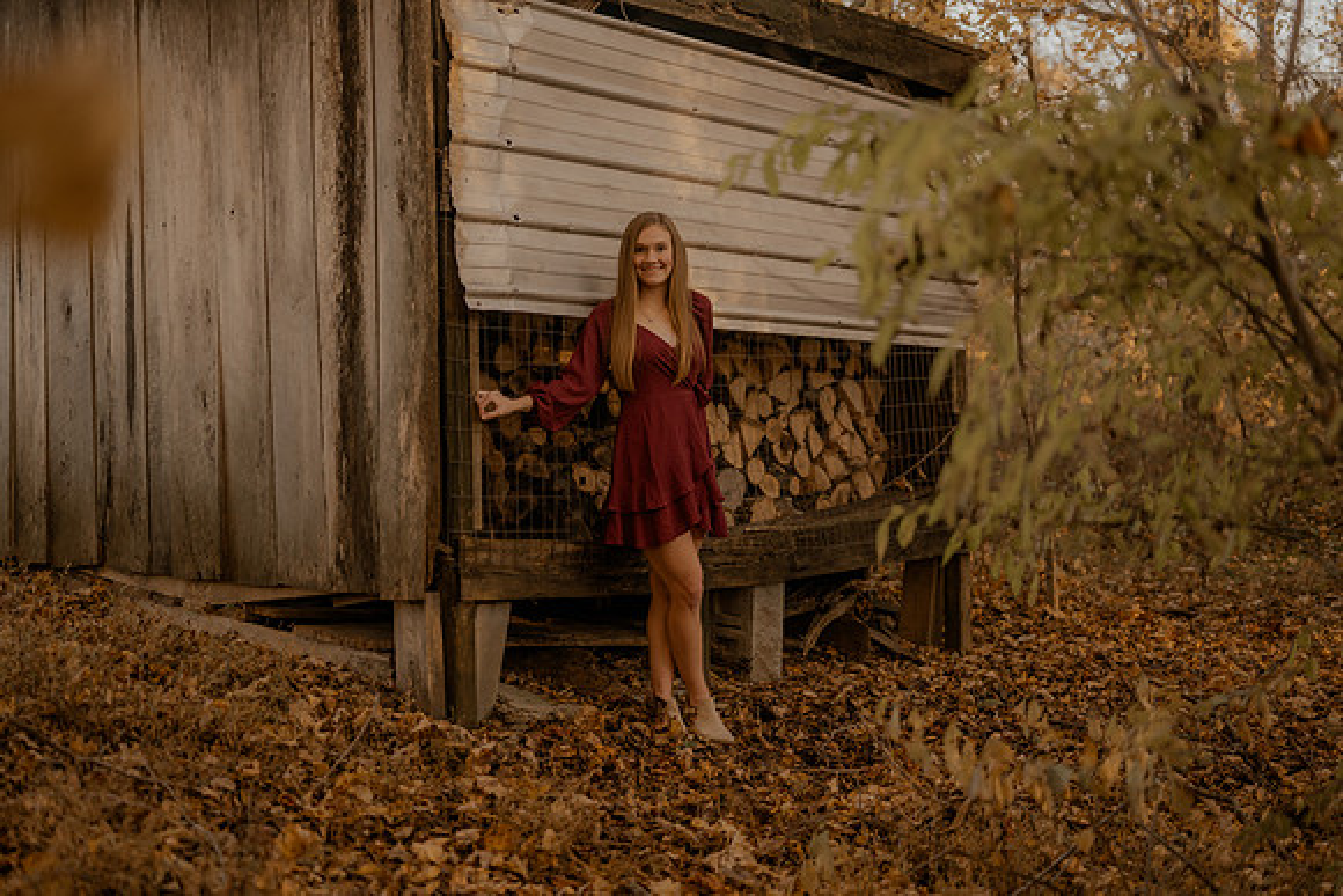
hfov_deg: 39.6
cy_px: 448
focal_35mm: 50
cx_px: 672
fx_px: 1866
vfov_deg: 27.0
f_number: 1.8
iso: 250
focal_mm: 50
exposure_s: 1/320
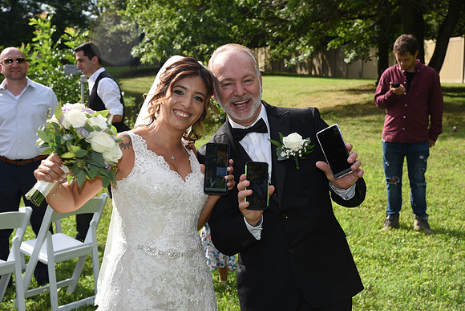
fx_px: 969
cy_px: 156
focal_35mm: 75
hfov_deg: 27.0
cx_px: 232
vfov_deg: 18.2
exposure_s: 1/200
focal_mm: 75
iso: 200
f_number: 9
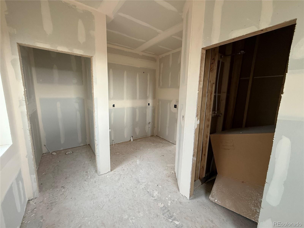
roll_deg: -1.4
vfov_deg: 85.7
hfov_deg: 102.1
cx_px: 152
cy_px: 114
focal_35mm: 14
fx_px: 123
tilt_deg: -9.6
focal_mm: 2.22
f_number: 2.2
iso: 320
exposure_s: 1/76
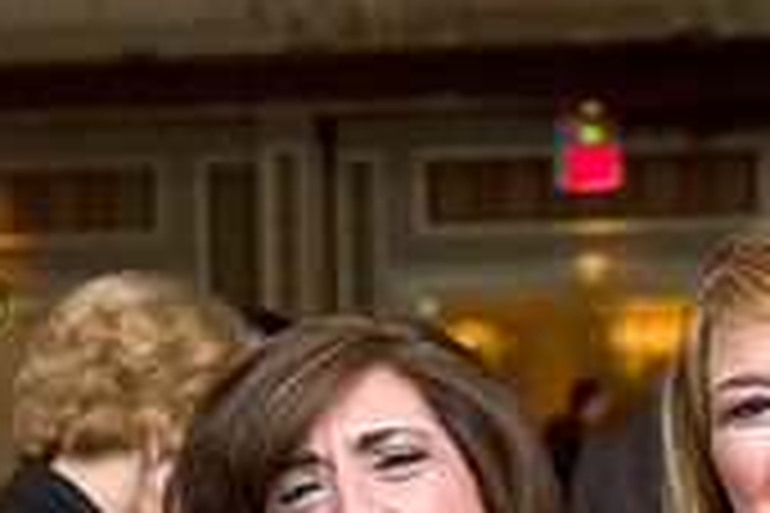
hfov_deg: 17.2
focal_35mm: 119
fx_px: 2545
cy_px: 562
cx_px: 419
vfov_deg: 11.4
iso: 1600
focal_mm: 35
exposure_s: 1/125
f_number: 3.2
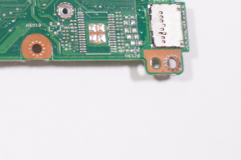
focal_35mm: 232
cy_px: -152
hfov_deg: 8.4
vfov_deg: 5.8
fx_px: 1554
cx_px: -246
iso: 1000
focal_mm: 33
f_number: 5.6
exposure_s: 1/250
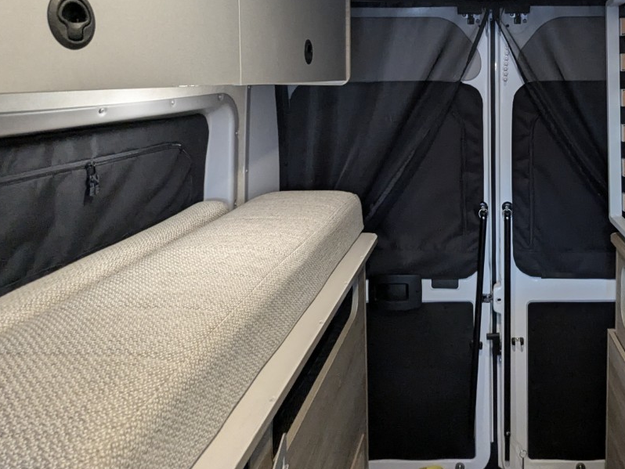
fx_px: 506
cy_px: 100
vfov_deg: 47.3
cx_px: 473
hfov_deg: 59.8
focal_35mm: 28
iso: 327
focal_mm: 2.35
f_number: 2.2
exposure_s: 1/47
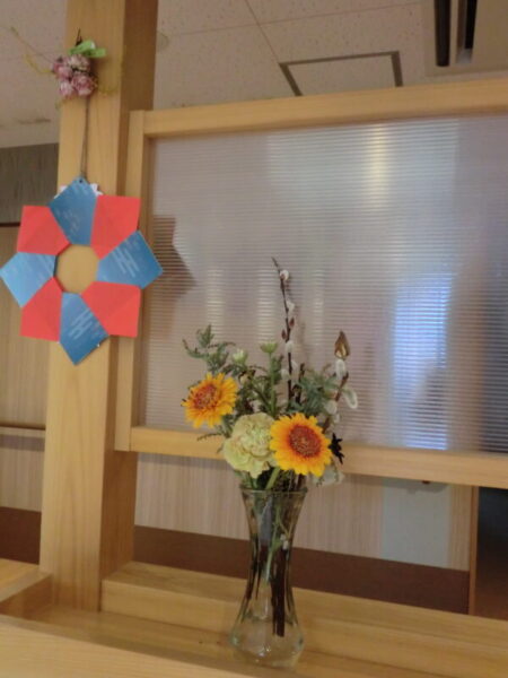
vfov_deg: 58.4
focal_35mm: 31
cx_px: 254
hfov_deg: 45.4
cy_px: 339
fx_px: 607
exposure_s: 1/60
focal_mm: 5.64
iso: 320
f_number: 2.9
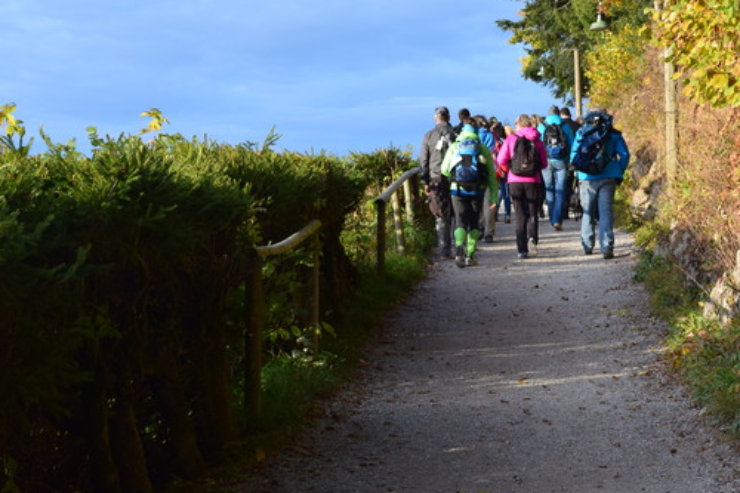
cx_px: 524
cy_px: 158
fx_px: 2219
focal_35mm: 108
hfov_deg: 18.8
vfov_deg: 12.7
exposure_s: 1/160
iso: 400
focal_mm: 48
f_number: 9
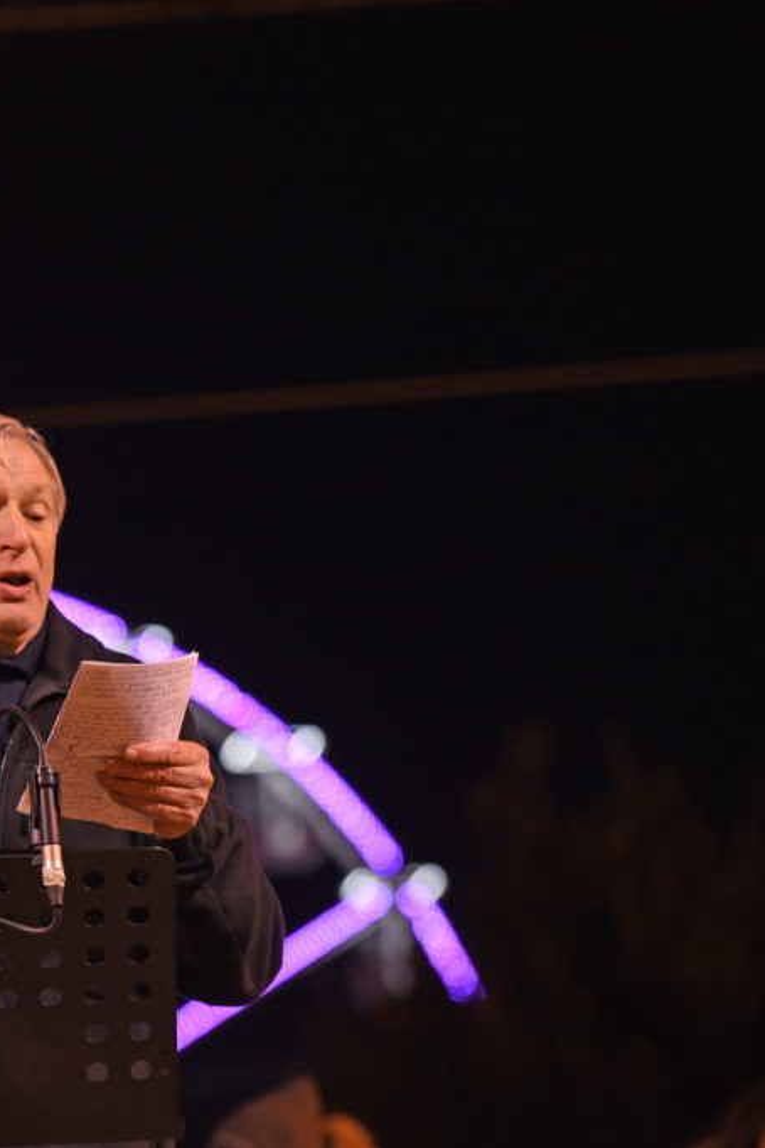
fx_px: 6470
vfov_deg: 10.1
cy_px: 573
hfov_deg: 6.7
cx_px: 10
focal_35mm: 203
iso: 1600
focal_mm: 135
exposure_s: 1/200
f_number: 4
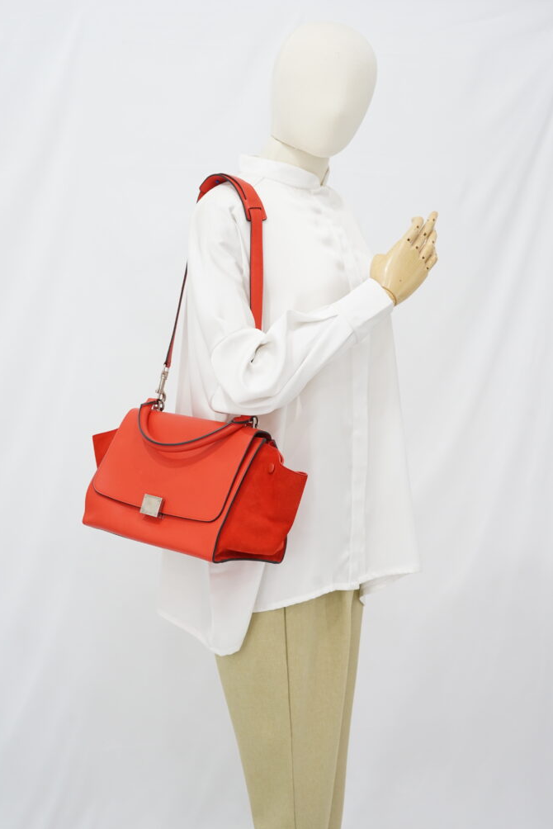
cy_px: 409
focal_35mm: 51
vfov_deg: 38.9
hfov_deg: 26.5
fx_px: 1174
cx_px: 272
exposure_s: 1/8
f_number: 6.3
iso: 640
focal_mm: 50
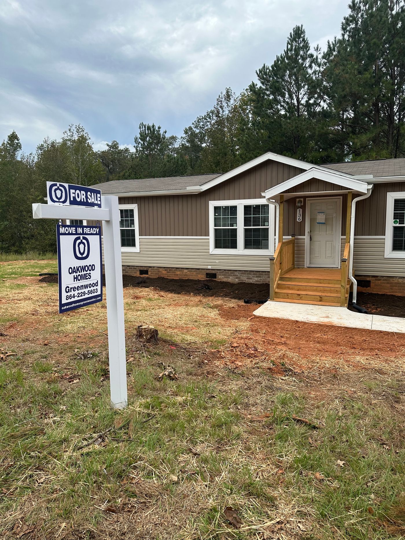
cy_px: 270
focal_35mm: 24
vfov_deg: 71.6
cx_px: 202
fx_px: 374
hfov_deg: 56.8
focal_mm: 6.86
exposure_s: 1/2809
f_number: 1.78
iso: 80
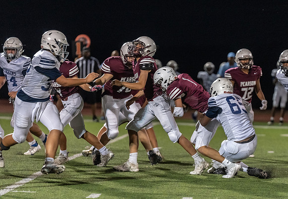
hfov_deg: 8.2
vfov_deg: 5.7
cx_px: 168
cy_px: 112
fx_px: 2009
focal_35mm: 248
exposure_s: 1/1000
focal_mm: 200
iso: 6400
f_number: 3.2
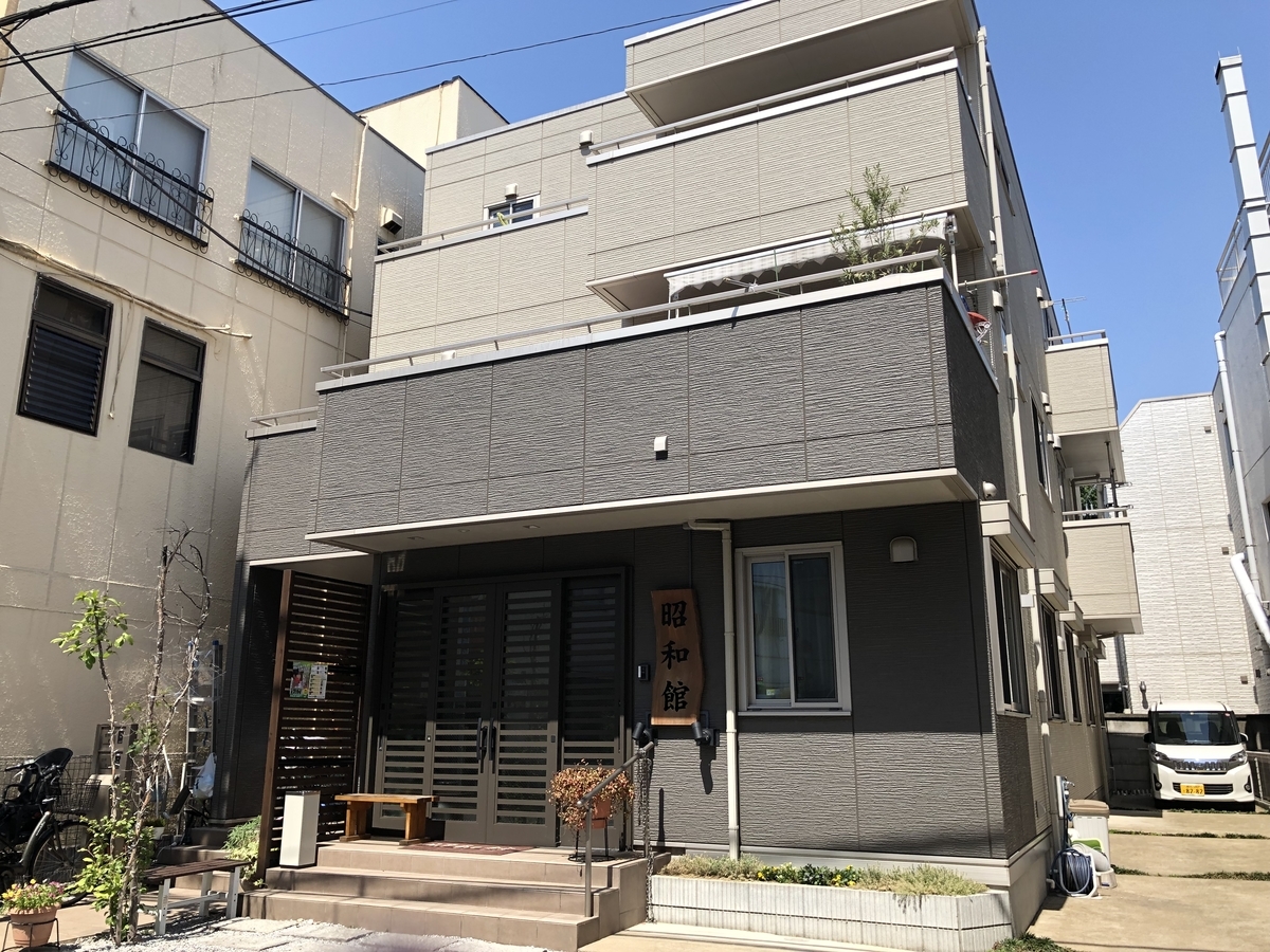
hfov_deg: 63.4
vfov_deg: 49.7
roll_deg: +0.4
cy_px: 476
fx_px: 1027
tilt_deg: +15.2
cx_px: 635
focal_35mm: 28
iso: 20
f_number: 1.8
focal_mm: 4
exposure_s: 1/1350
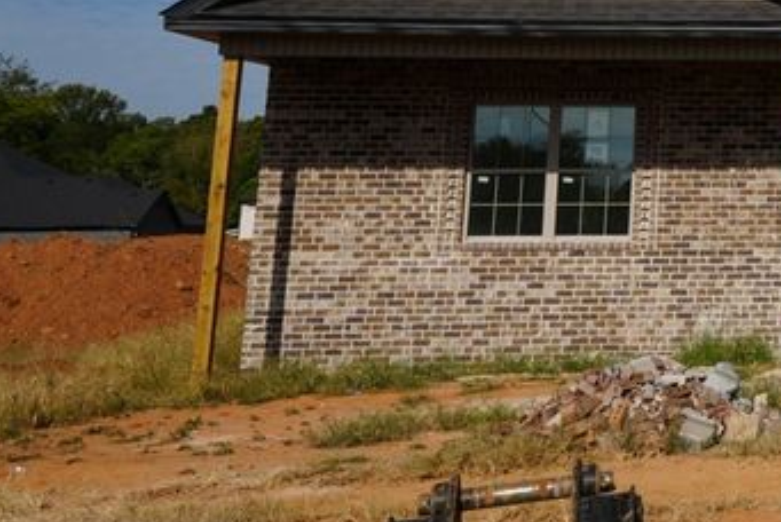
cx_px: 1109
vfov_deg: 16.1
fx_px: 1759
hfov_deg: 21.7
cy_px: -139
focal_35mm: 81
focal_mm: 18
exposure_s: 1/350
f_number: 9.5
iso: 100
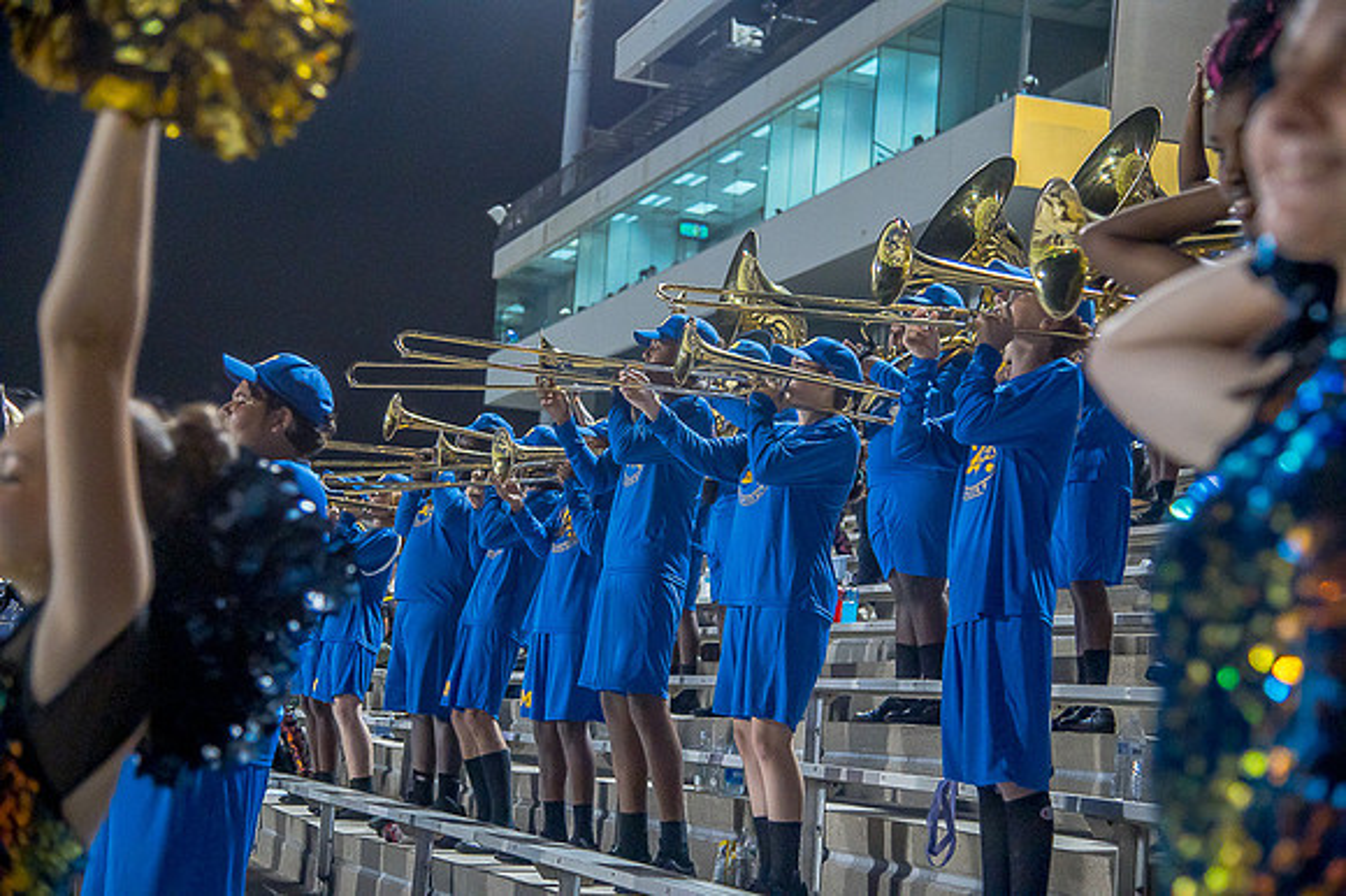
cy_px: 448
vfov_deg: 23.4
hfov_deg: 34.5
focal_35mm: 58
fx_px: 2167
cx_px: 673
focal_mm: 58
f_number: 4
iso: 2000
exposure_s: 1/200
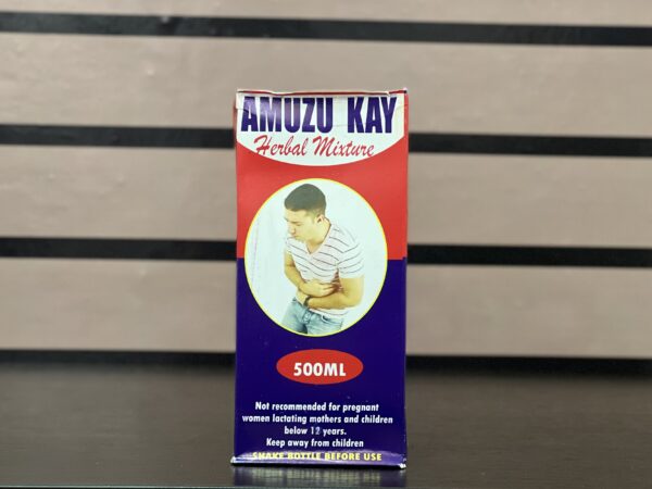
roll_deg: -0.6
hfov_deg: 25.3
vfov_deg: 19.1
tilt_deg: -0.9
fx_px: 1450
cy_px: 244
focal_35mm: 77
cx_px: 326
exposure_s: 1/25
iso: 400
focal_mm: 9
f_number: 2.8
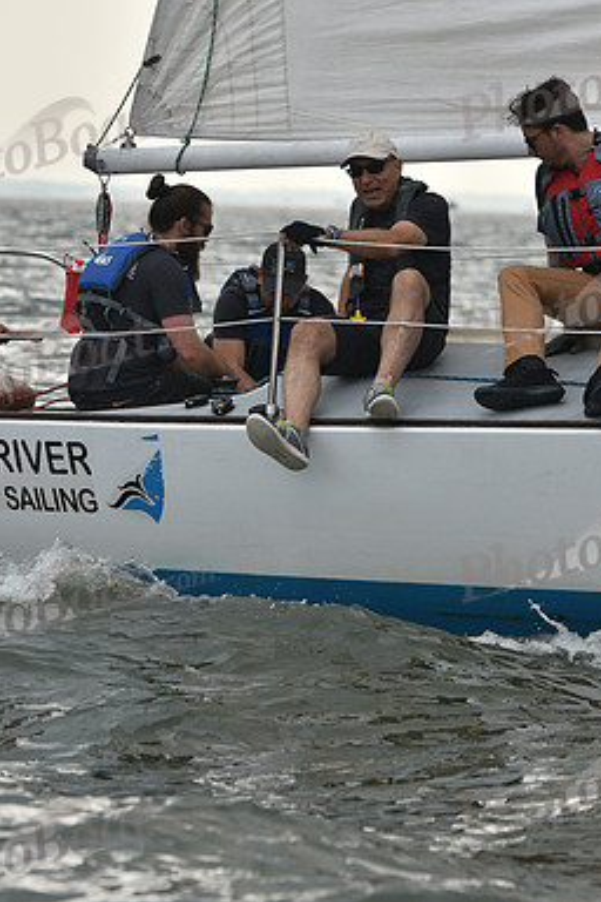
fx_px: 5484
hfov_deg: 6.3
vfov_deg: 9.4
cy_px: 452
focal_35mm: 219
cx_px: 338
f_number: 5.6
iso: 320
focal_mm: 145
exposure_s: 1/1250
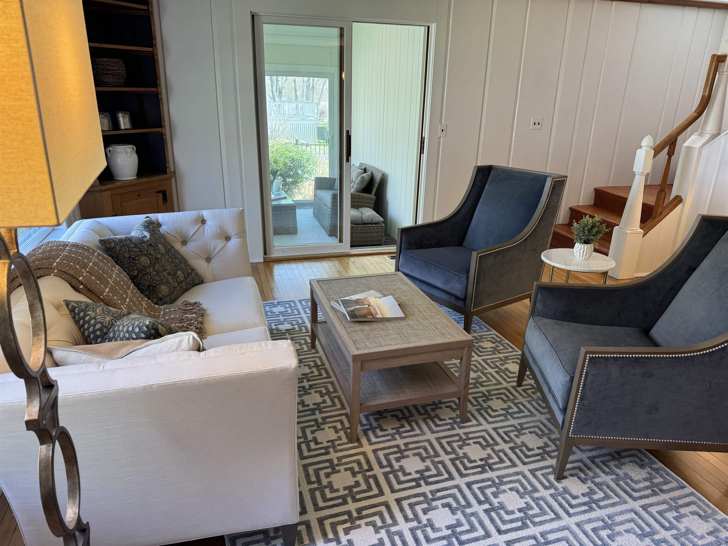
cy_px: 273
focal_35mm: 24
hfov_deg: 71.6
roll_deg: -1.2
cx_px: 364
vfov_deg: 56.8
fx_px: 505
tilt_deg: -19.5
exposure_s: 1/120
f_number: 1.78
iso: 160
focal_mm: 6.76
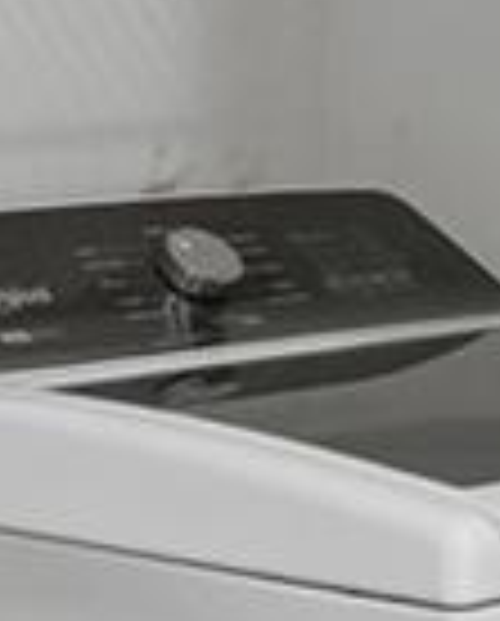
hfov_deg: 9.0
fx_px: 3164
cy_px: -18
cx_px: 545
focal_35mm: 172
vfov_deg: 11.1
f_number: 8
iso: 800
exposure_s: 1/5
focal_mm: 10.4
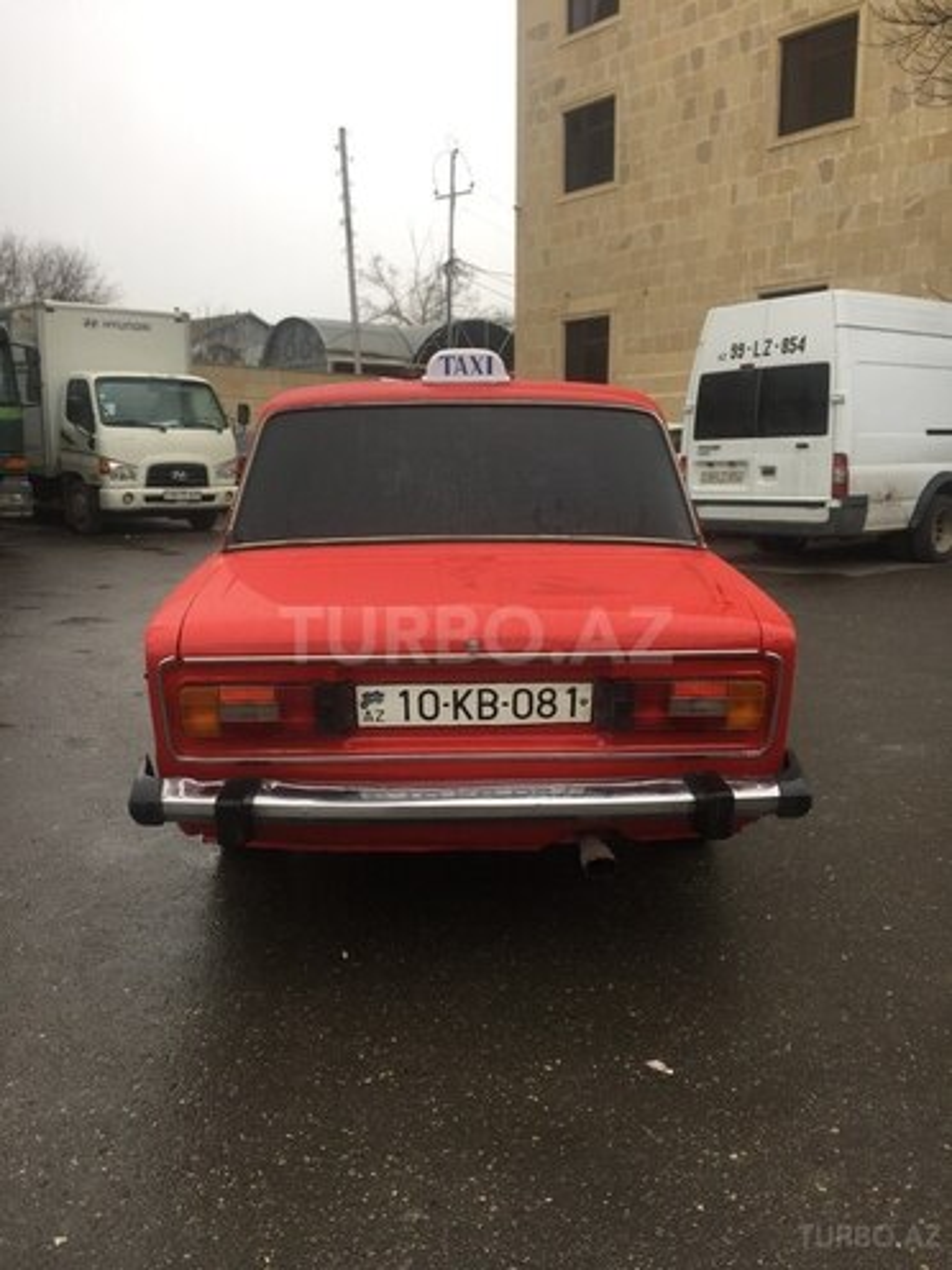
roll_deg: +0.3
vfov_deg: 61.7
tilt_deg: -8.0
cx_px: 476
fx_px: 1063
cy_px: 635
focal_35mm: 29
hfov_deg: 48.2
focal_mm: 4.15
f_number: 2.2
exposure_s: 1/100
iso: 32
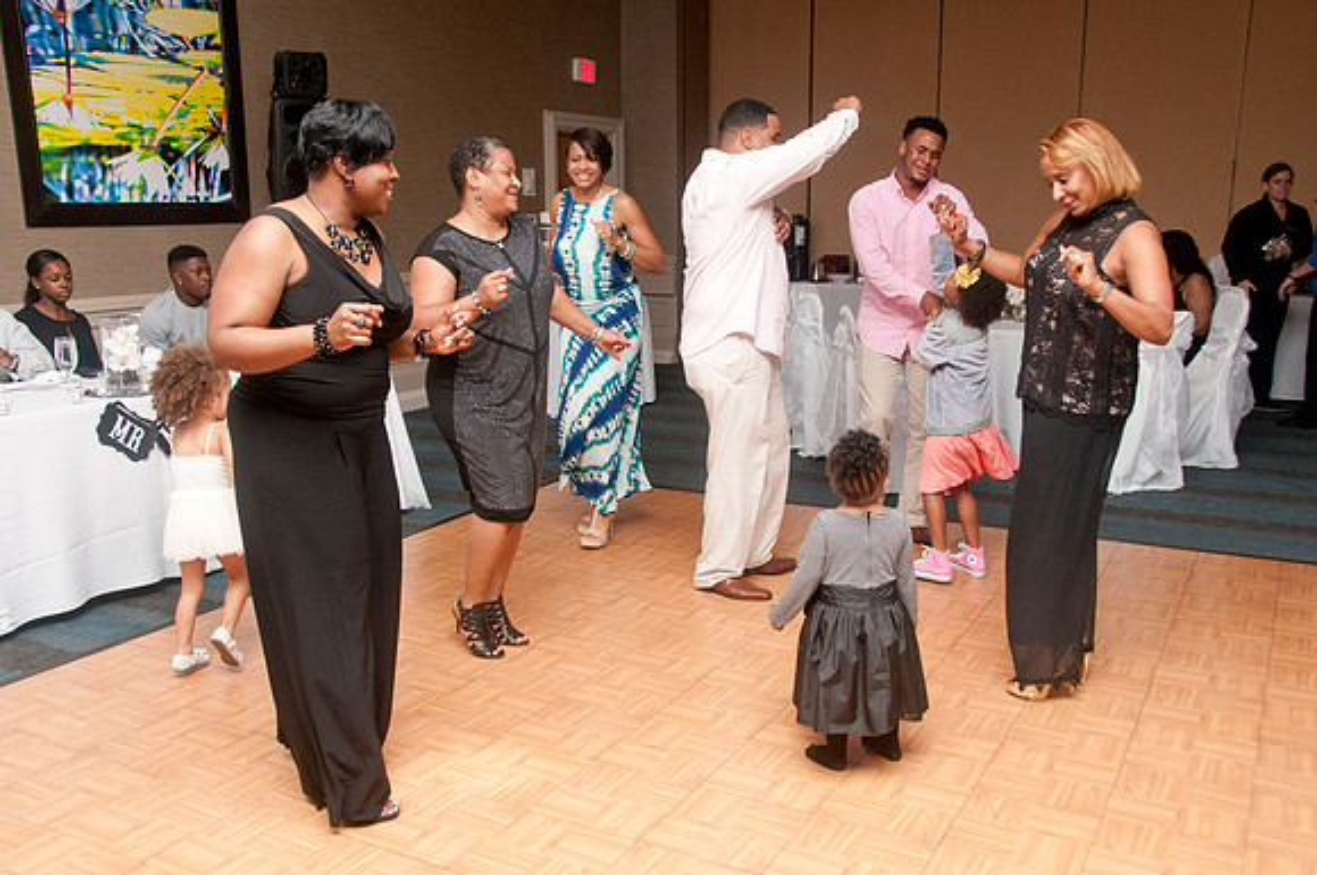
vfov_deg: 39.9
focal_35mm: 33
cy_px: 438
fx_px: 1206
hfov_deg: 57.3
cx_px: 658
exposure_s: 1/125
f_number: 6.3
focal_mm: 22
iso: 400
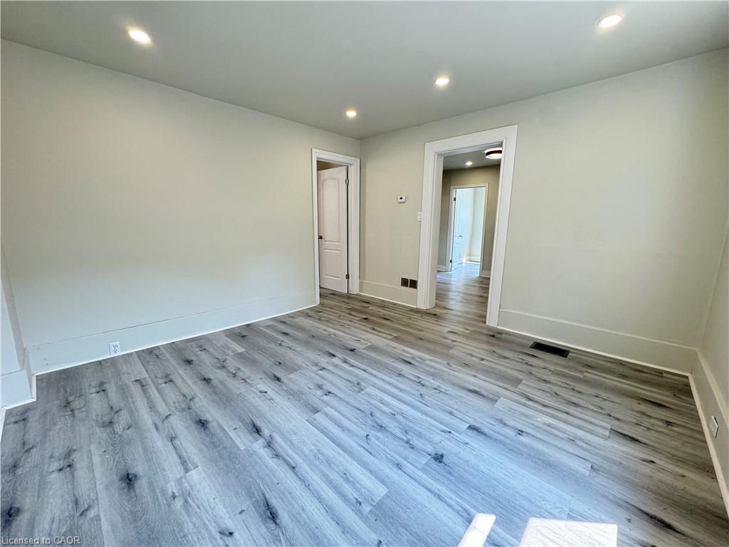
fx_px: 295
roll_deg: -0.2
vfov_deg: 85.7
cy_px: 274
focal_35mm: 14
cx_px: 364
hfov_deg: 102.1
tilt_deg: -10.1
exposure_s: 1/120
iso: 200
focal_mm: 2.22
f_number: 2.2
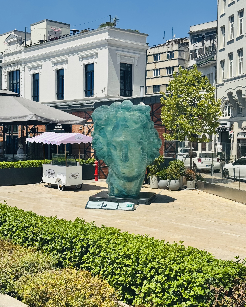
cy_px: 156
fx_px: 464
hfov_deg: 29.7
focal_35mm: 51
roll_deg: -1.1
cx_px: 123
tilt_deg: +0.5
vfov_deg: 36.7
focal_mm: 6.76
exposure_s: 1/7092
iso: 64
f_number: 1.78
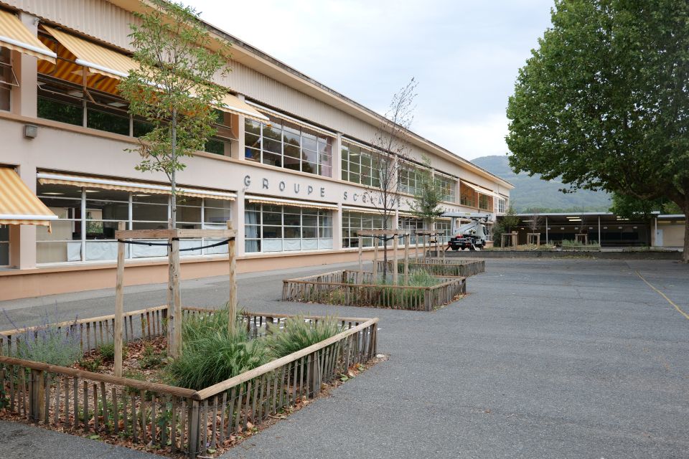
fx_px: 536
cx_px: 344
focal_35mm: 28
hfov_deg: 65.5
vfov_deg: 46.4
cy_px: 230
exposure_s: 1/125
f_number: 4.5
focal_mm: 28
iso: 100
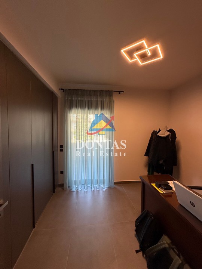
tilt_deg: -1.9
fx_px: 109
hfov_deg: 85.7
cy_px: 134
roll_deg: -1.0
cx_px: 101
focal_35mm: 14
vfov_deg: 102.1
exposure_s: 1/100
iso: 320
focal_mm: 2.22
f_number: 2.2
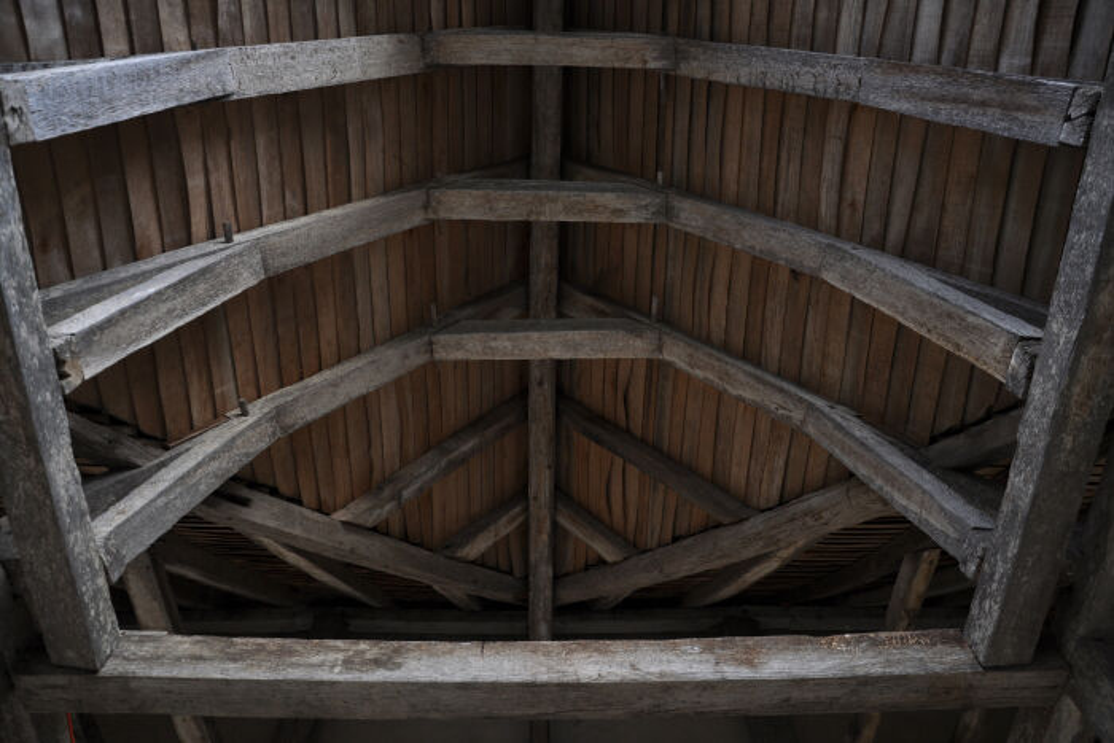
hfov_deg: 67.4
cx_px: 557
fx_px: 836
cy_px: 372
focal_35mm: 27
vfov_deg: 47.9
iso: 250
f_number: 3.5
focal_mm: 18
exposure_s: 1/320
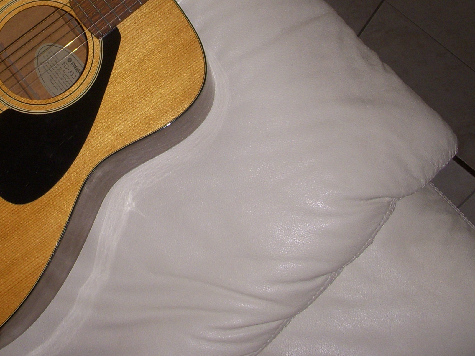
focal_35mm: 77
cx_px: 135
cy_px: 24
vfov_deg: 18.8
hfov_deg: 25.1
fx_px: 1057
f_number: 3.3
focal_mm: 6.3
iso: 100
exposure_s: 1/30
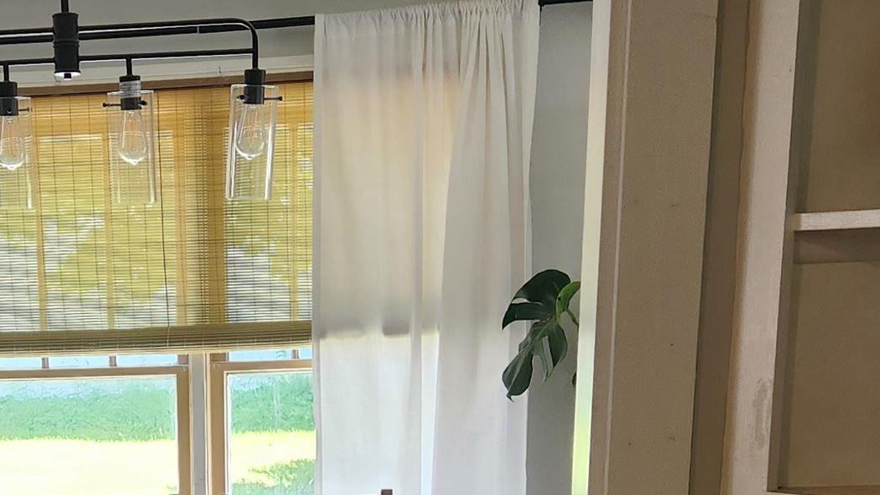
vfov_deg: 15.3
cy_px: 704
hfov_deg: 27.8
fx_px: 1727
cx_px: 134
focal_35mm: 74
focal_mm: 5.4
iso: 160
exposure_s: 1/120
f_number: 1.8
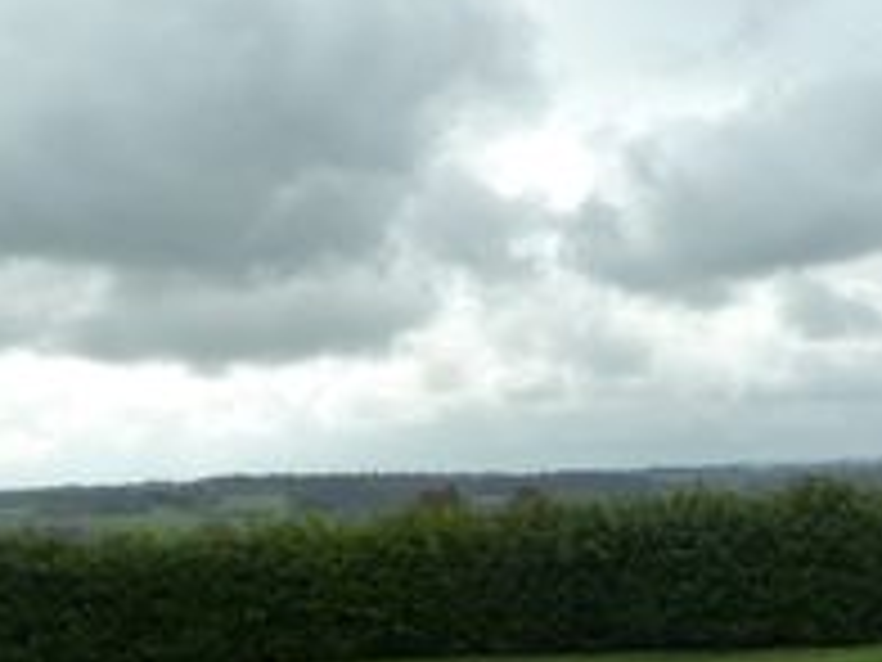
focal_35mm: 51
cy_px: 410
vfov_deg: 28.5
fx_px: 1299
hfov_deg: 36.8
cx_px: 630
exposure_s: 1/500
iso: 125
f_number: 5
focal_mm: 4.1
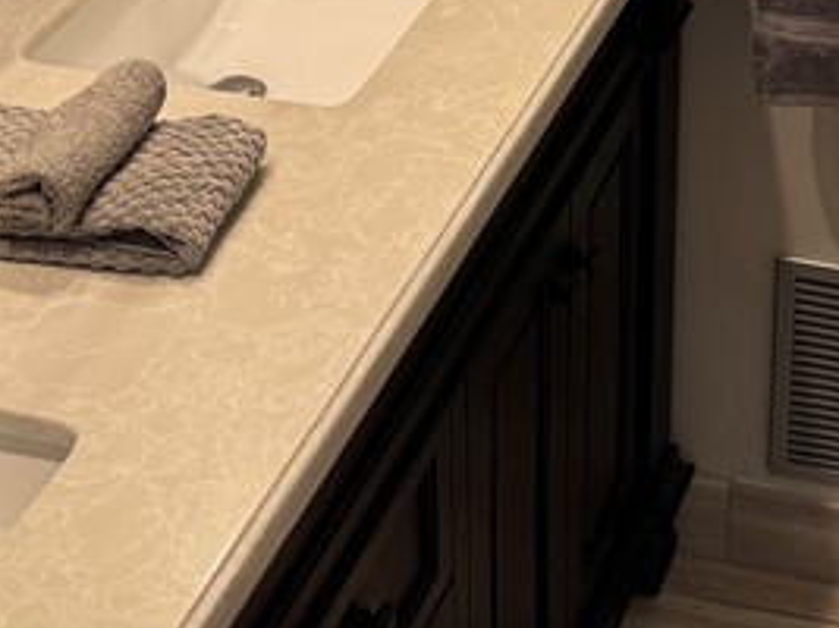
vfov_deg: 14.6
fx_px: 2229
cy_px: -396
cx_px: 896
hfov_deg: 20.4
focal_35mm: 92
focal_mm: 6.76
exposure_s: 1/120
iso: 200
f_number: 1.78
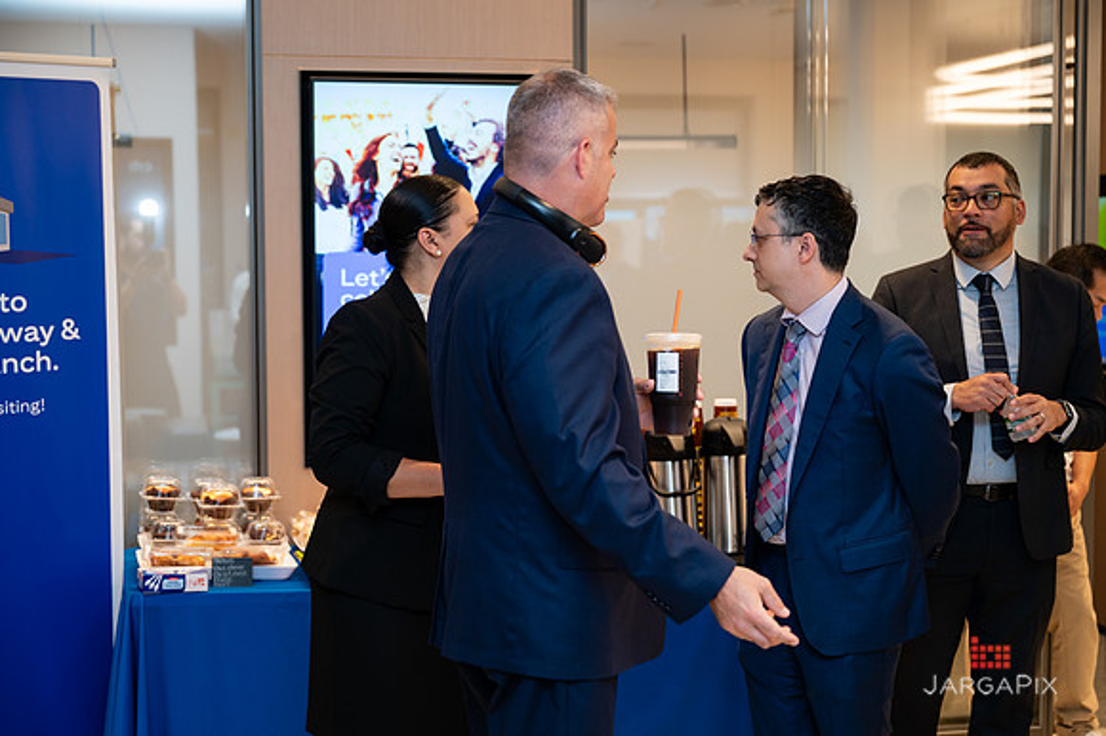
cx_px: 553
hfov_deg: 34.7
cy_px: 368
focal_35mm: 58
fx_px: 1770
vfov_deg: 23.5
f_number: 3.2
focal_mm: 57
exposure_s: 1/160
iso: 400
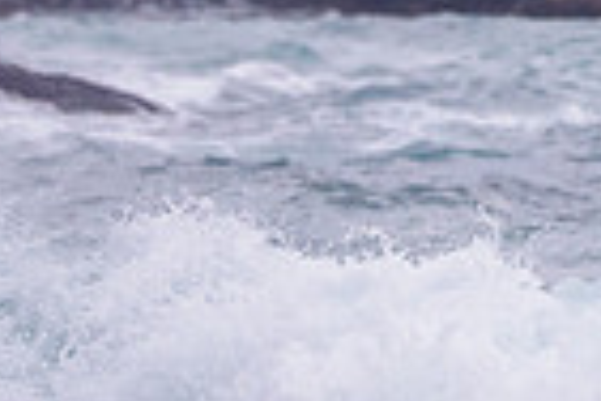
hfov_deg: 0.8
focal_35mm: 2522
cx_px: -357
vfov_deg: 0.5
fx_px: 42100
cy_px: 464
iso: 1000
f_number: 5.6
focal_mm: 500
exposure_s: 1/2000
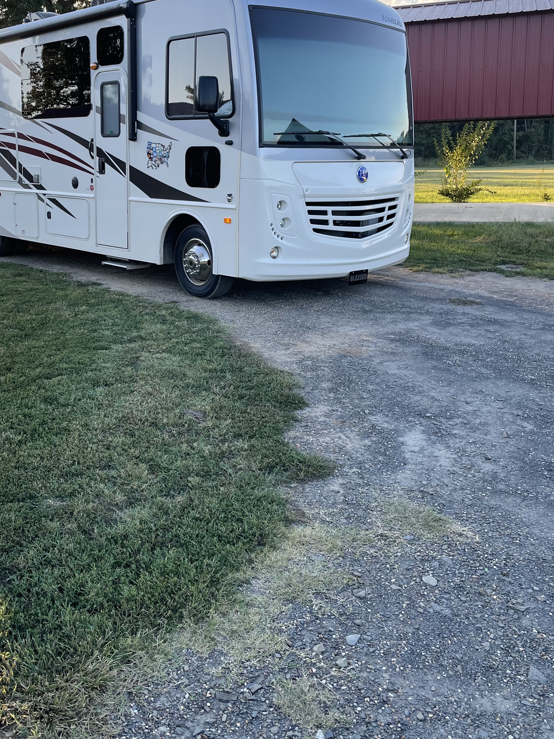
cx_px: 174
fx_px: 768
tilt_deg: -10.1
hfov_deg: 39.1
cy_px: 292
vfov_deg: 51.0
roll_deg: +1.1
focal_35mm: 36
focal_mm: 4.2
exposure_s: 1/561
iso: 50
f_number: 1.6
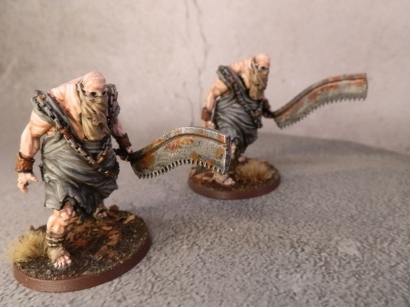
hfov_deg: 63.4
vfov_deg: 49.7
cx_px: 205
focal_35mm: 28
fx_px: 332
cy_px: 154
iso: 400
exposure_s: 1/100
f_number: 3.1
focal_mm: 5
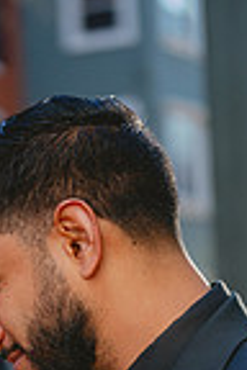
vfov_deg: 12.6
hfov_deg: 8.8
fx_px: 1605
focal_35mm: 156
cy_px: 529
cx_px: 6
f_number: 2
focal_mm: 50
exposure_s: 1/5000
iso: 640
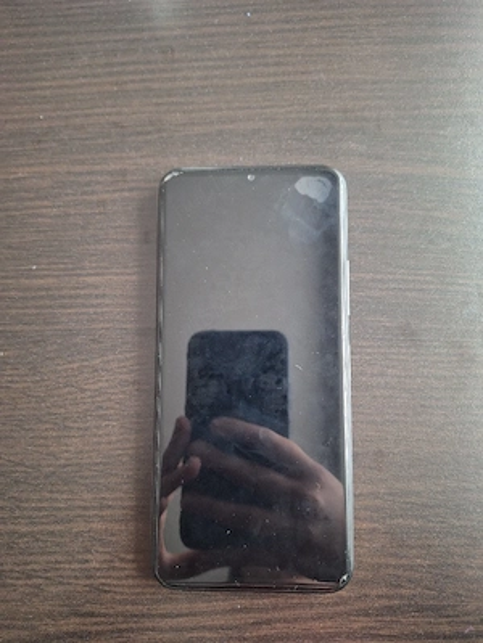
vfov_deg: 73.9
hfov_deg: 58.9
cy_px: 322
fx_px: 428
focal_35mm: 23
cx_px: 242
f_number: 1.8
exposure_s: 1/20
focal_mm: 5.54
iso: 400
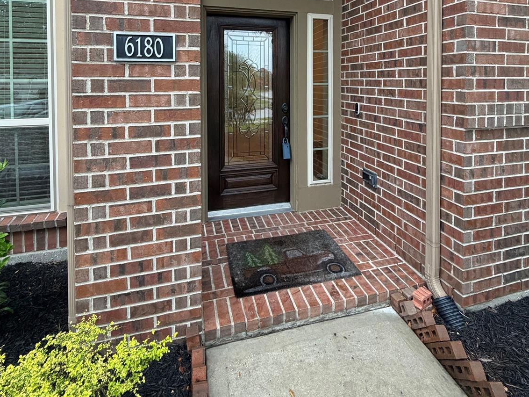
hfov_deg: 84.7
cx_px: 264
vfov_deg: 63.8
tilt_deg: -1.2
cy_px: 90
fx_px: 290
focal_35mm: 19
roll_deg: -0.2
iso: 250
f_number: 2.2
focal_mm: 2.22
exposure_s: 1/121
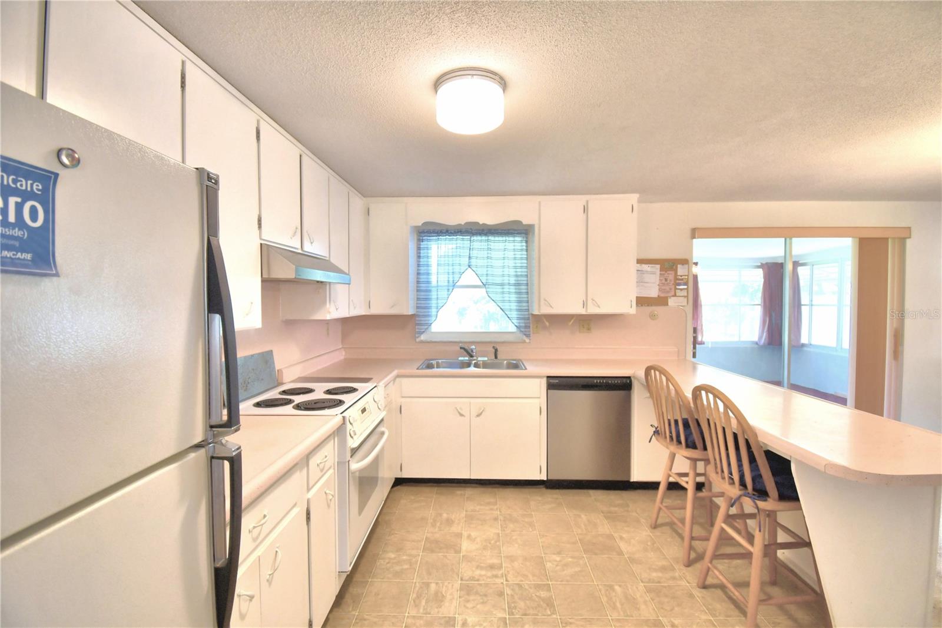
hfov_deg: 100.4
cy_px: 314
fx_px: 392
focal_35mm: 15
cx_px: 471
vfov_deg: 77.3
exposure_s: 1/40
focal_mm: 10
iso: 400
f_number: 4.5
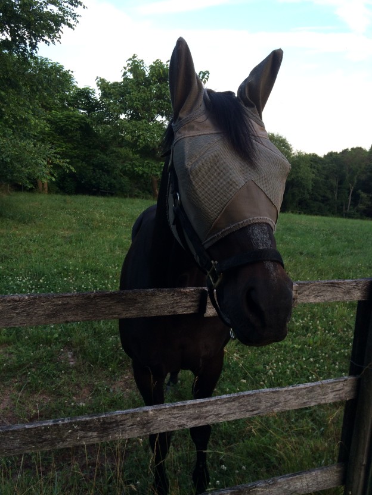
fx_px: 430
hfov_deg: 46.8
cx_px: 186
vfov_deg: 60.0
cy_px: 248
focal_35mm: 30
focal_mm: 4.12
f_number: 2.2
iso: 32
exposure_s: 1/287
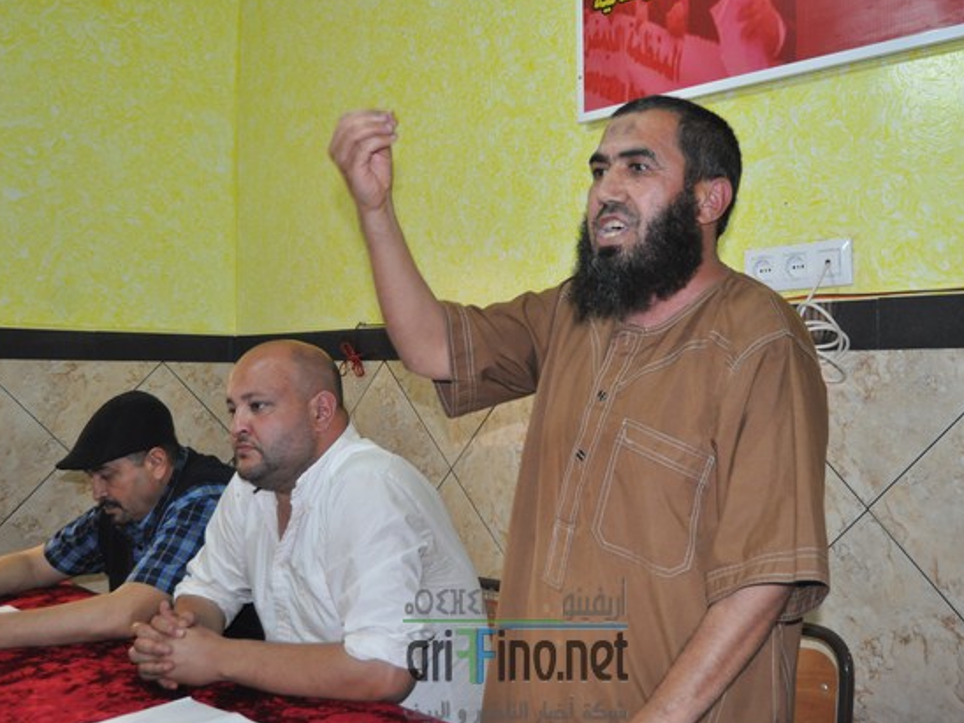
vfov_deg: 38.7
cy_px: 353
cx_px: 515
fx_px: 1030
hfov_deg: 50.1
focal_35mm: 37
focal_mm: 22
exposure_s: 1/60
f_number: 3.5
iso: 800
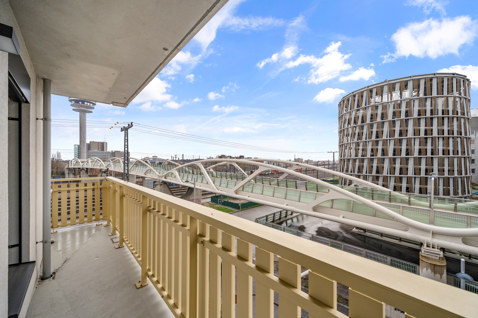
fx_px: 186
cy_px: 159
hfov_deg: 104.3
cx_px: 239
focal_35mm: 14
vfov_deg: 81.2
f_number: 8
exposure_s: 1/800
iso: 500
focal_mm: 14
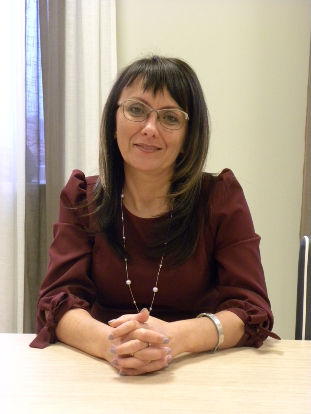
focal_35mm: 58
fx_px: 695
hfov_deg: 25.2
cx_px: 156
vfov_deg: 33.2
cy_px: 207
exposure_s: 1/25.4
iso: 400
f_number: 3.5
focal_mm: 10.3
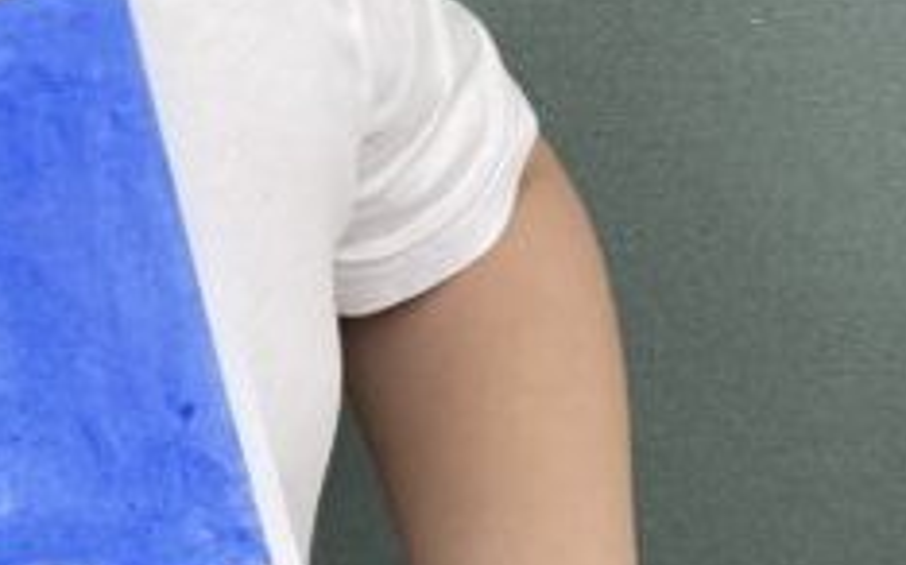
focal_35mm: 118
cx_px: -306
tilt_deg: -36.0
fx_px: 2912
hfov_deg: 16.6
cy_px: 364
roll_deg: +8.2
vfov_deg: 11.1
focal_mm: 4.25
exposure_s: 1/100
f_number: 1.8
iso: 125
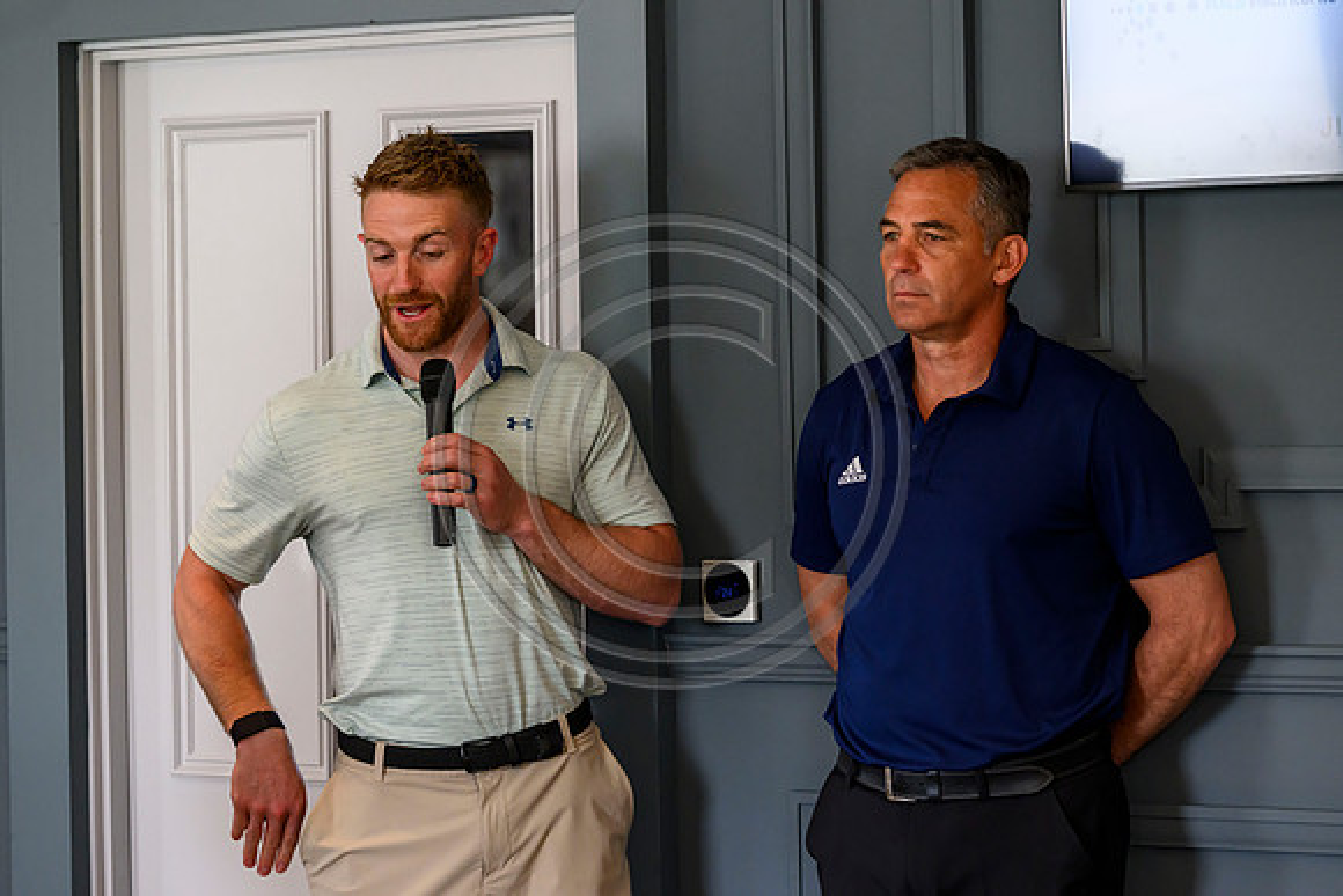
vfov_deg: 10.2
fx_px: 5037
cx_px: 672
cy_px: 448
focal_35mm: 135
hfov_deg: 15.2
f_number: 4
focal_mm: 135
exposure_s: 1/500
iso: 4000
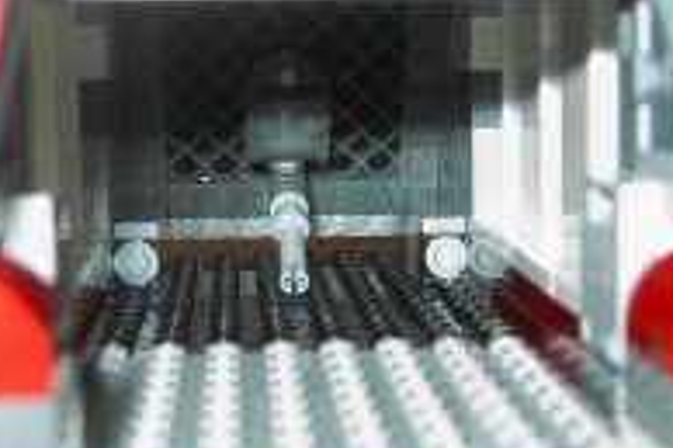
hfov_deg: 27.0
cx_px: 281
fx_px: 1401
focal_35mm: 75
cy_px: 236
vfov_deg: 18.1
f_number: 2.8
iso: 100
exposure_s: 1/50
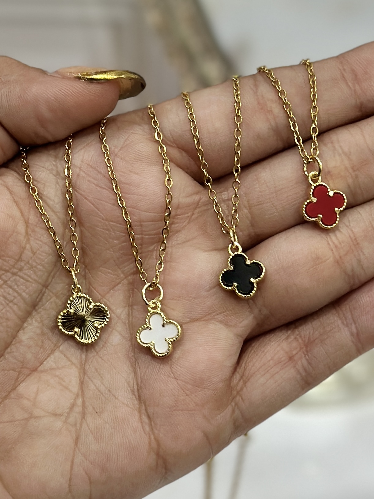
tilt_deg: -41.6
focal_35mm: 48
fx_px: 691
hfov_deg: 30.3
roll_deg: -1.5
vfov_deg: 39.7
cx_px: 187
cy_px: 250
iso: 125
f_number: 1.78
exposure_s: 1/60
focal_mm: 6.86
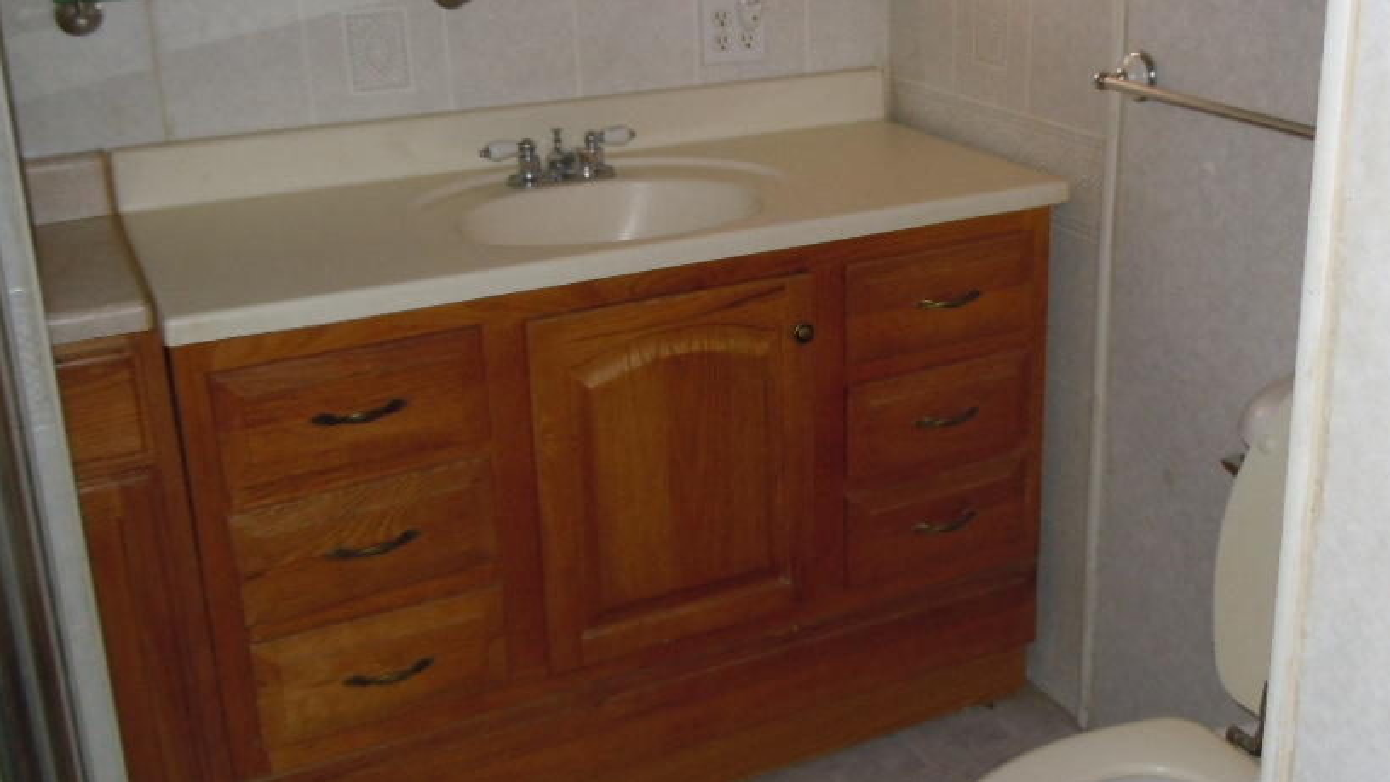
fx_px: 1511
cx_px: 789
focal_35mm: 41
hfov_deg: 49.3
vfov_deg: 28.9
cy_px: 298
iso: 200
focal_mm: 5.4
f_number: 3.5
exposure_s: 1/30
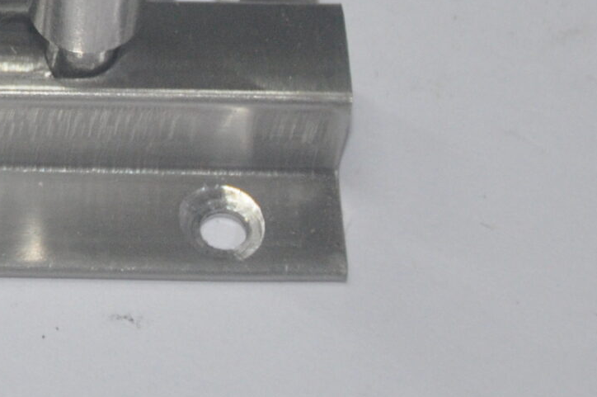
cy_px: -160
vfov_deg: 3.4
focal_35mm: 398
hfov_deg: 5.1
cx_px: -314
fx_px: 6589
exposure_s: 1/60
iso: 1250
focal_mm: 75
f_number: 5
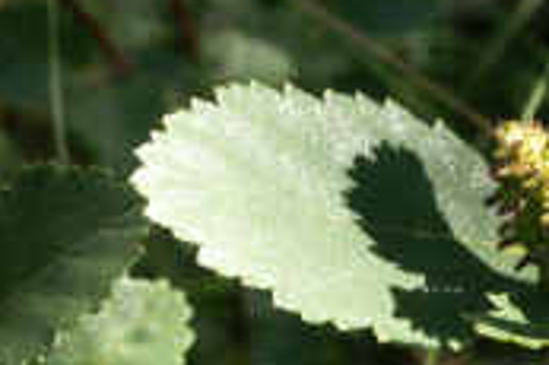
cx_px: 663
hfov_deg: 12.8
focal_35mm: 157
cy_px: 259
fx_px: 2392
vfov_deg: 8.7
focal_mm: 10.28
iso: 100
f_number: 5.6
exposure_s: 1/125
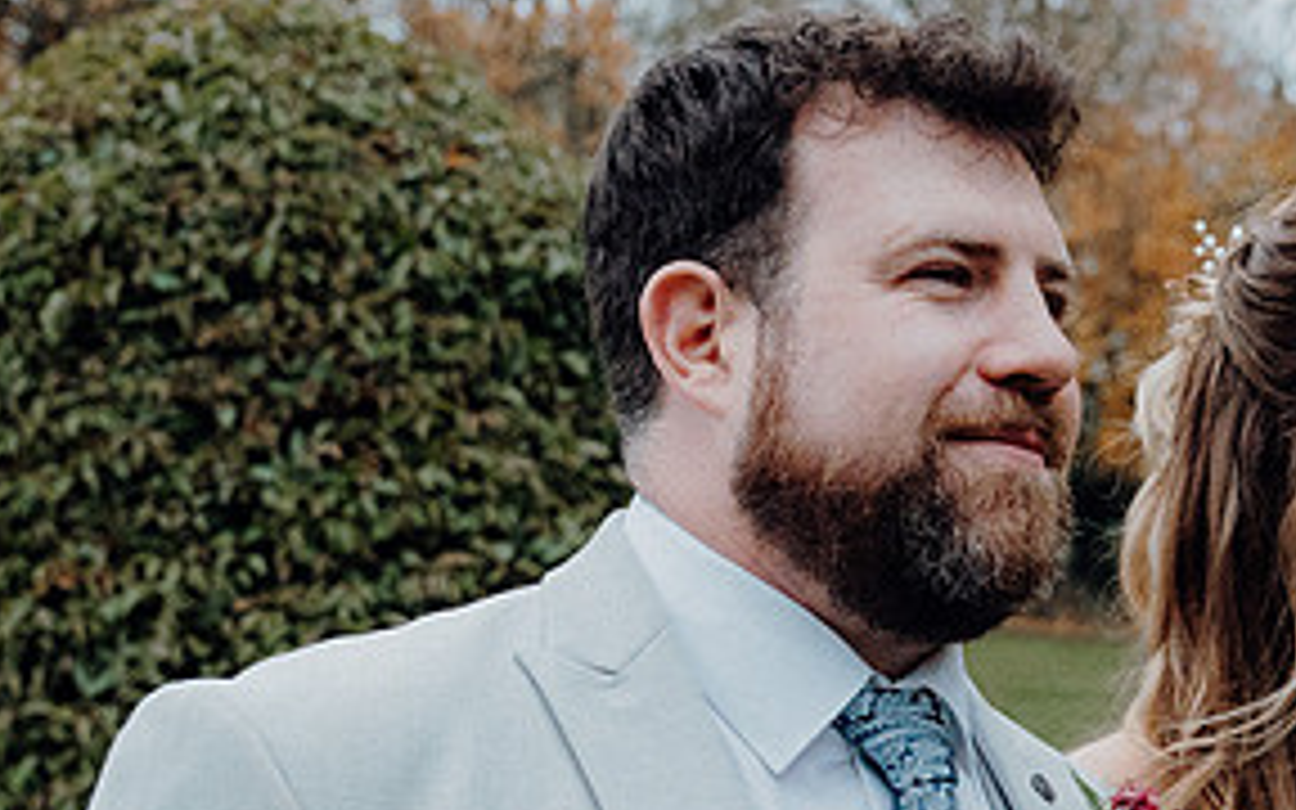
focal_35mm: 82
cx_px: 1215
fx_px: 2896
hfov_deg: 24.4
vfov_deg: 15.7
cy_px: 776
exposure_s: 1/200
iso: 4000
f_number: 3.5
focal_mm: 27
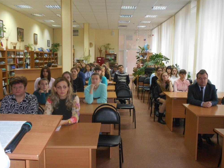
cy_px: 84
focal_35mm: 35
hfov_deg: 52.6
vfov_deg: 40.7
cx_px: 111
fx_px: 226
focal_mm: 5.8
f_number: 3.6
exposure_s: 1/30
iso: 450
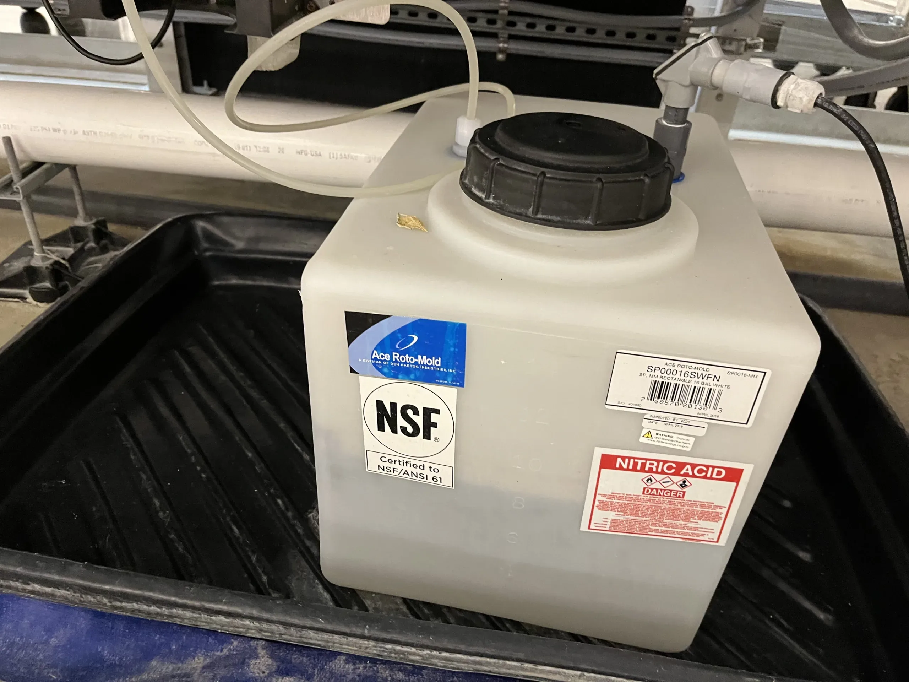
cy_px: 341
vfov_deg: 53.1
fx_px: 683
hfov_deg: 67.3
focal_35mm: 26
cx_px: 454
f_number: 1.6
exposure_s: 1/60
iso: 400
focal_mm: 5.1
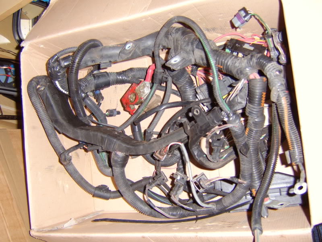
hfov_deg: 58.4
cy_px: 121
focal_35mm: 31
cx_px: 161
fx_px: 288
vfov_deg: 45.4
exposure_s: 1/30
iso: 141
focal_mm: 8.13
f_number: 2.7
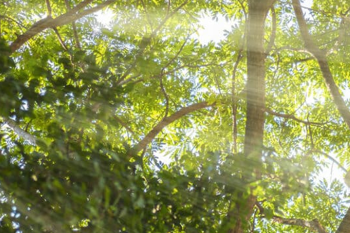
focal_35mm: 173
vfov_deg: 7.9
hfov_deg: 11.9
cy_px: 115
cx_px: 135
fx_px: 1681
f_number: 1.8
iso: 200
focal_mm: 45
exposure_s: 1/1000
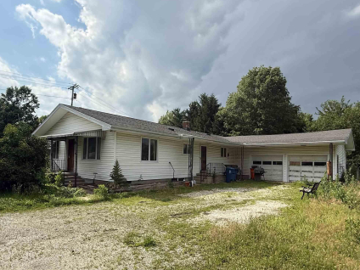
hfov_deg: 76.3
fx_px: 229
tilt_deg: +2.7
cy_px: 157
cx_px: 188
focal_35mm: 22
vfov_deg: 60.7
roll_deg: -1.0
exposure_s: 1/2976
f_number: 2.2
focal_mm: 2.22
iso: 80
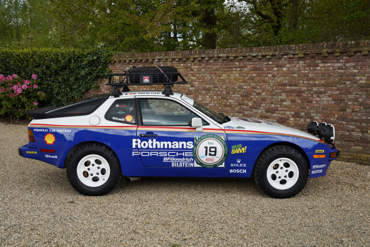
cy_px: 124
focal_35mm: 39
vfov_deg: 34.2
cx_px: 185
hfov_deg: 49.6
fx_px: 401
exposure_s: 1/60
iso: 100
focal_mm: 39
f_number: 6.3
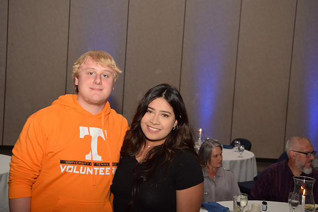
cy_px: 106
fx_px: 424
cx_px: 159
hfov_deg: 41.1
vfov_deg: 28.1
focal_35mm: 48
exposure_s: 1/200
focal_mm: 32
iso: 400
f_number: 3.2
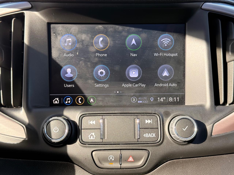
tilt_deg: -15.4
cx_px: 117
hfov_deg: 39.7
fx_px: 324
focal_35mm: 48
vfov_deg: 30.3
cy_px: 88
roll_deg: -1.9
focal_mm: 6.76
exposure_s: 1/256
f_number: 1.78
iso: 80
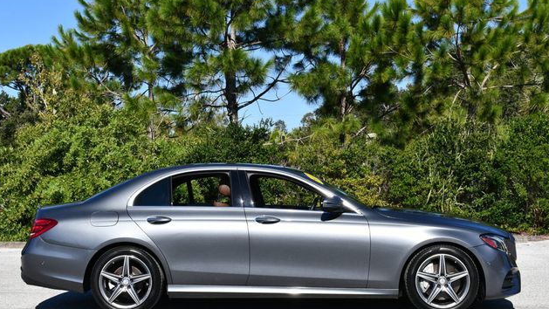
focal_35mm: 64
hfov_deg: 32.8
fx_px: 932
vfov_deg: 18.8
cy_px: 175
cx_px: 273
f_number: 8
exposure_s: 1/250
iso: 100
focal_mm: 30
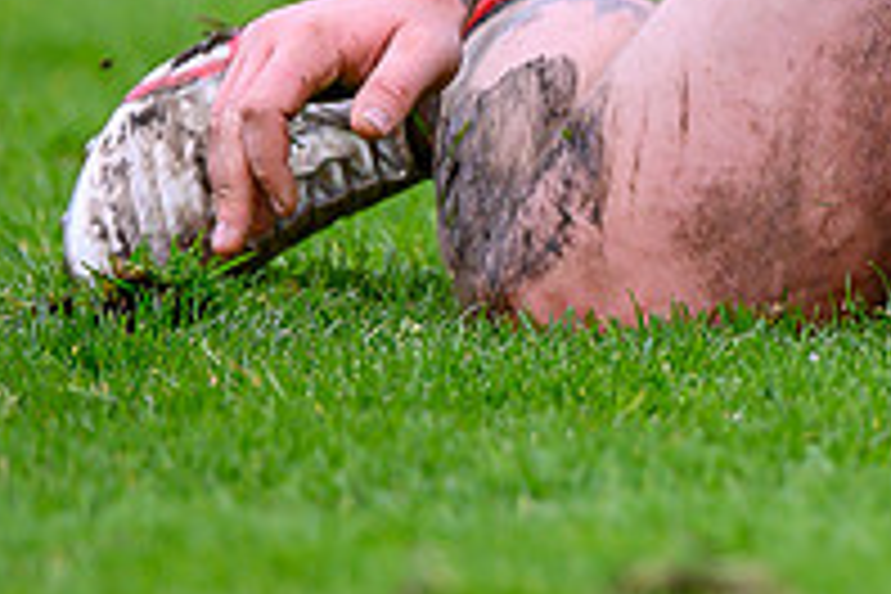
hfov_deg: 0.8
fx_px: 63998
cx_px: 1400
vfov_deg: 0.5
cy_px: -462
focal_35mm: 2586
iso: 450
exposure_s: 1/1250
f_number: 4
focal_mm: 500
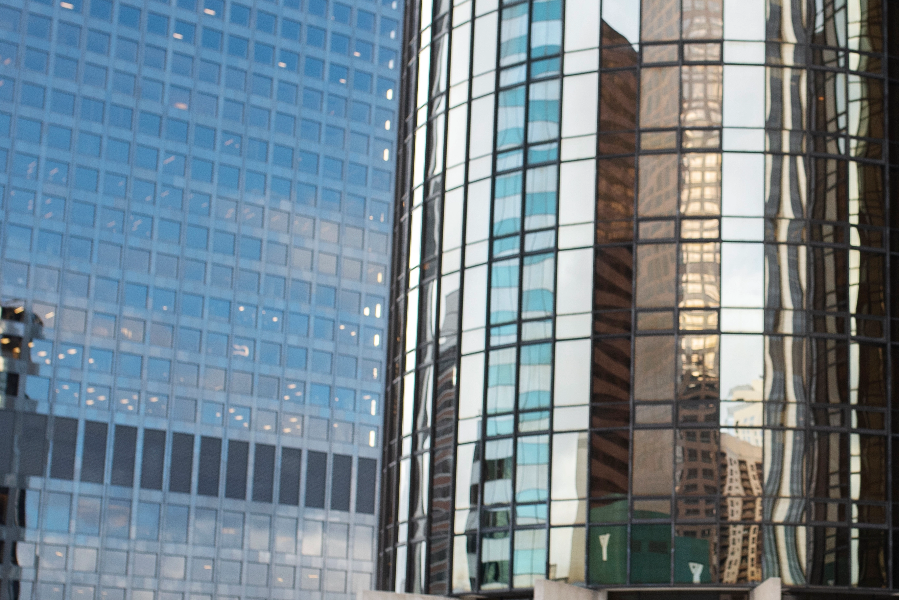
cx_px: 774
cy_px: 382
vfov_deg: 17.7
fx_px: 1923
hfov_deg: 25.6
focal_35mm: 77
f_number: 3.5
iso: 200
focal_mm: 35
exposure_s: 1/640
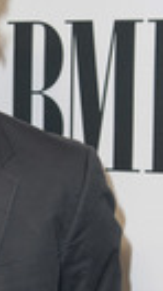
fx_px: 1025
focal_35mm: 133
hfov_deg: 8.9
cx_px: -72
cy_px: 256
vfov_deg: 16.0
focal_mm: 42
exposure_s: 1/400
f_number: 4
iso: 500
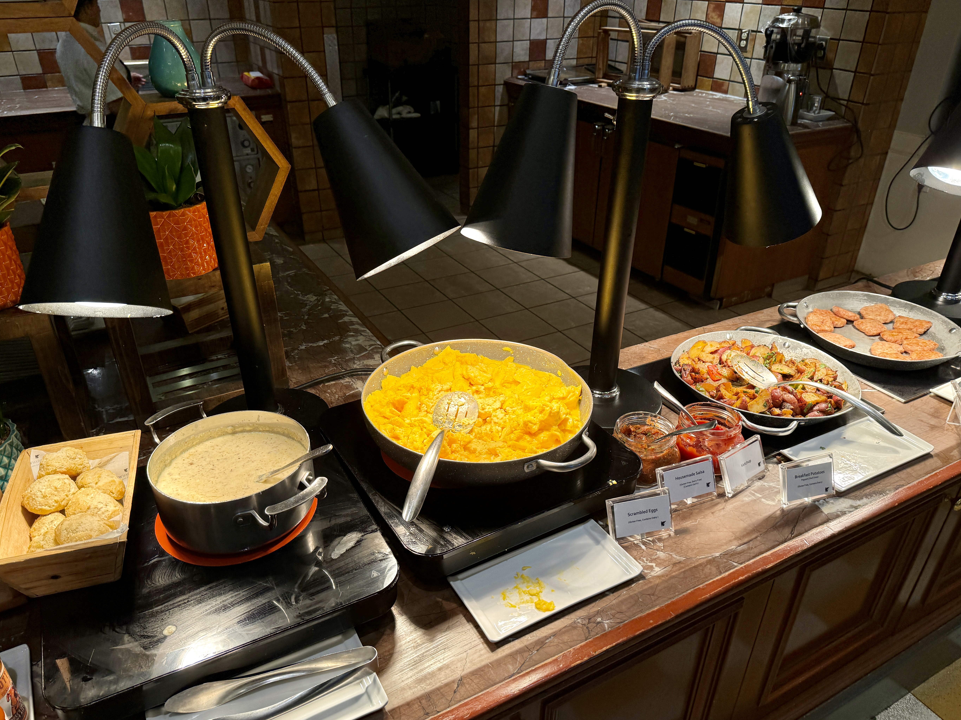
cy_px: 372
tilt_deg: -30.4
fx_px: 694
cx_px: 465
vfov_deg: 54.9
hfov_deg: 69.4
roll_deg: +0.3
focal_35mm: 25
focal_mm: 6.76
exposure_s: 1/256
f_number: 1.78
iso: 64
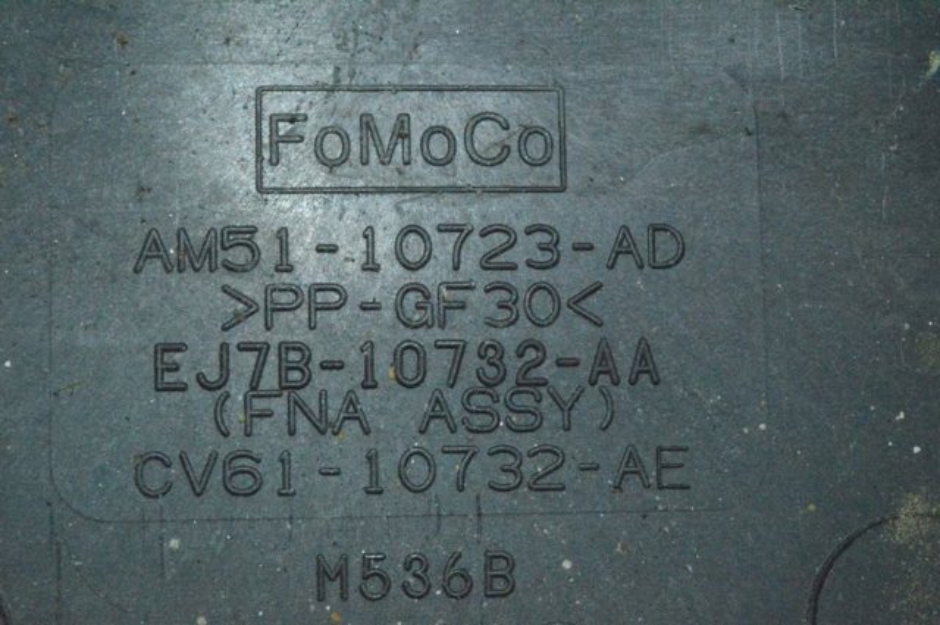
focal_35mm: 82
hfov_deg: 24.6
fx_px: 2151
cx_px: 470
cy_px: 312
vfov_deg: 16.5
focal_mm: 55
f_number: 36
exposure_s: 1/40
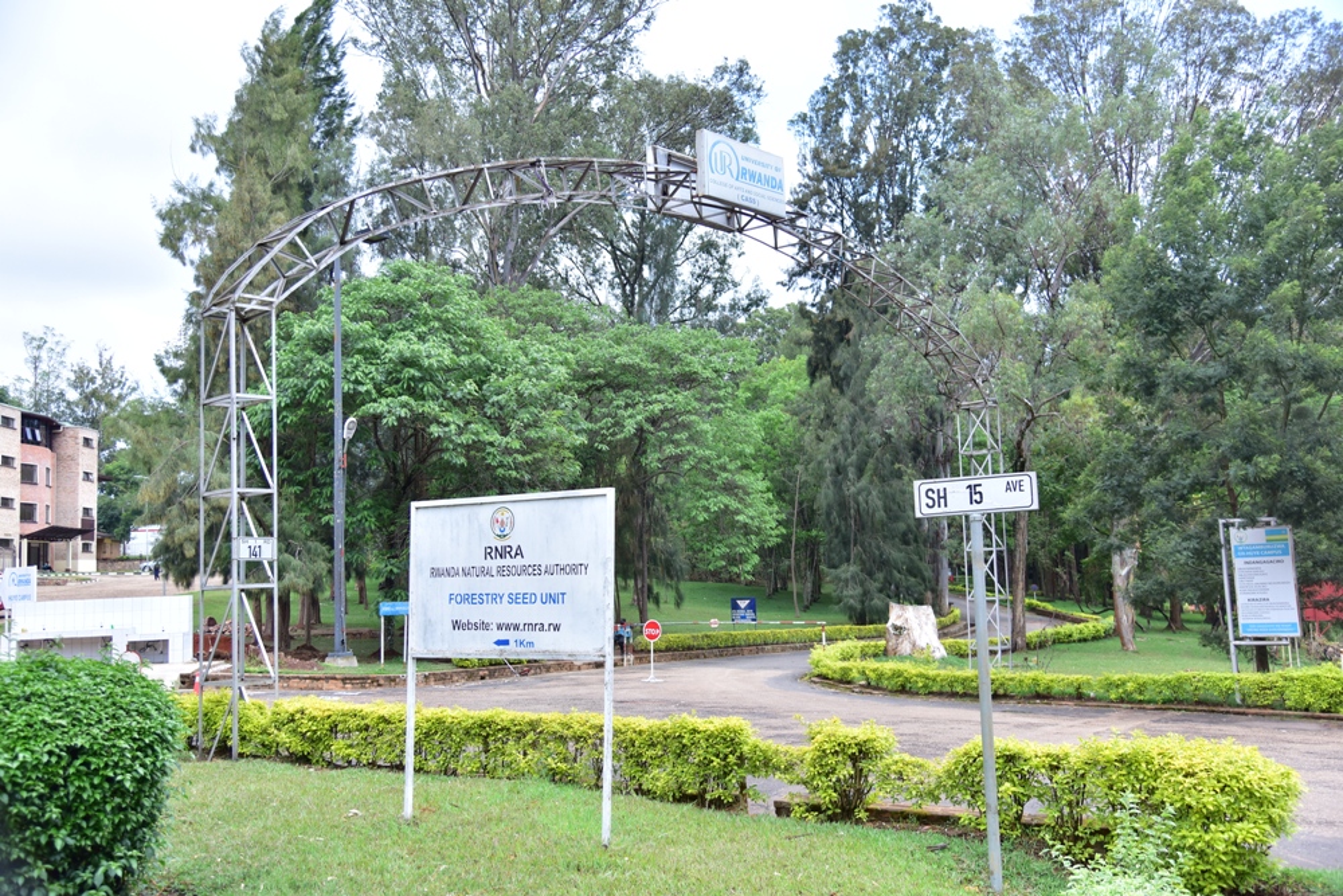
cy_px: 448
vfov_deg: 38.9
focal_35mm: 34
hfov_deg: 55.8
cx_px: 672
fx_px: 1268
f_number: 4
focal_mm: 34
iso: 200
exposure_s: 1/320
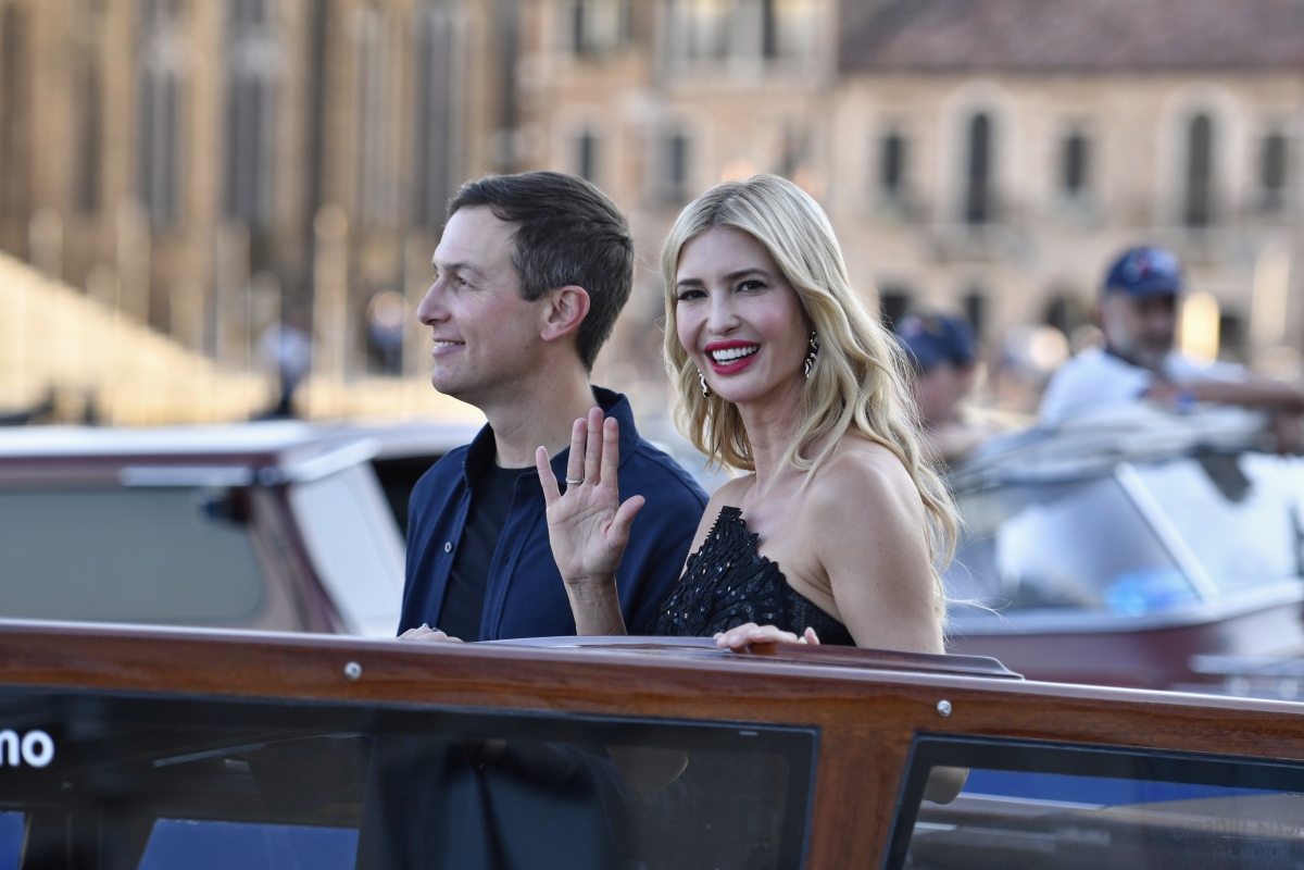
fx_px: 7334
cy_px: 435
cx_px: 652
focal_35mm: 202
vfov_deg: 6.8
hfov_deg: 10.2
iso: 400
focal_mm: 135
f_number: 2.8
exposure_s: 1/1250
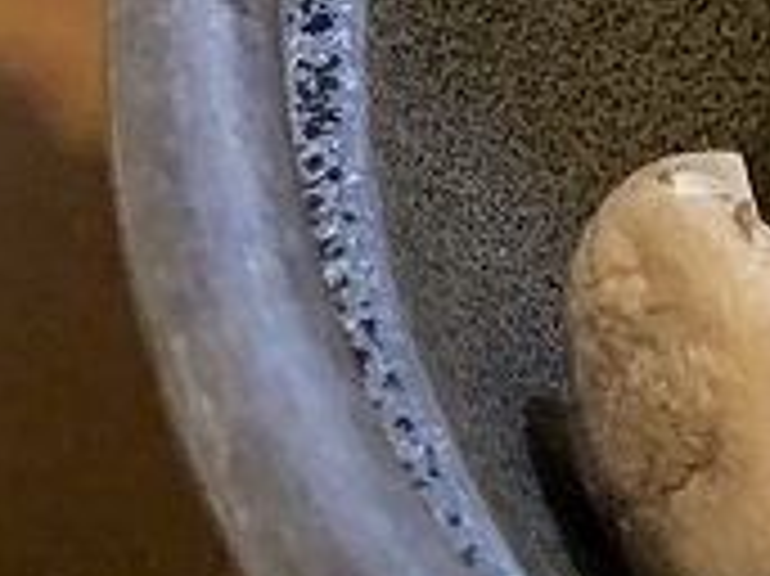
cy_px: -342
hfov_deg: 8.6
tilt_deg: -41.5
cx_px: 2427
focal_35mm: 184
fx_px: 4090
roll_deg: +4.1
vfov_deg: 7.9
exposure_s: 1/60
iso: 160
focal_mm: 4.25
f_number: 1.8
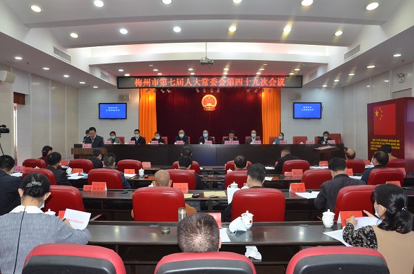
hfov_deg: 59.6
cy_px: 137
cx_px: 207
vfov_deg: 41.5
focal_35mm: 32
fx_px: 361
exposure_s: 1/125
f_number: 5.6
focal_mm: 21
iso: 1600
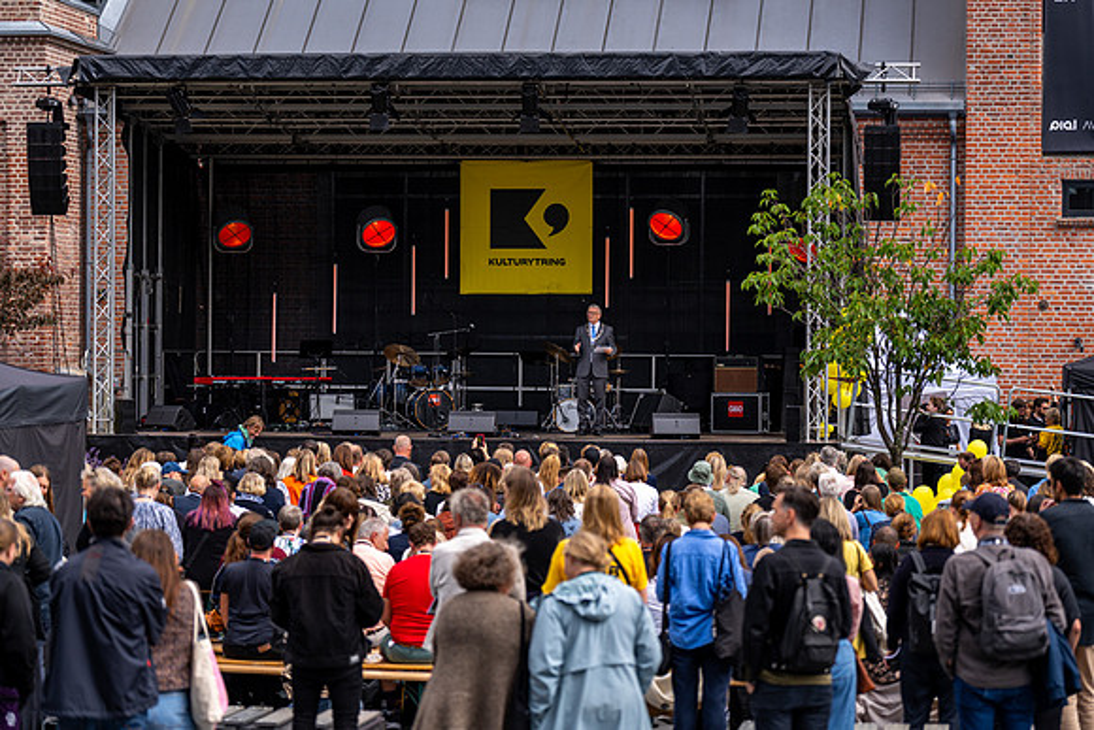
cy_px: 365
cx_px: 547
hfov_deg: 20.4
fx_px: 3039
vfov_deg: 13.7
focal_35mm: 100
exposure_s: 1/1250
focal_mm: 100
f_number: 2.8
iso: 100
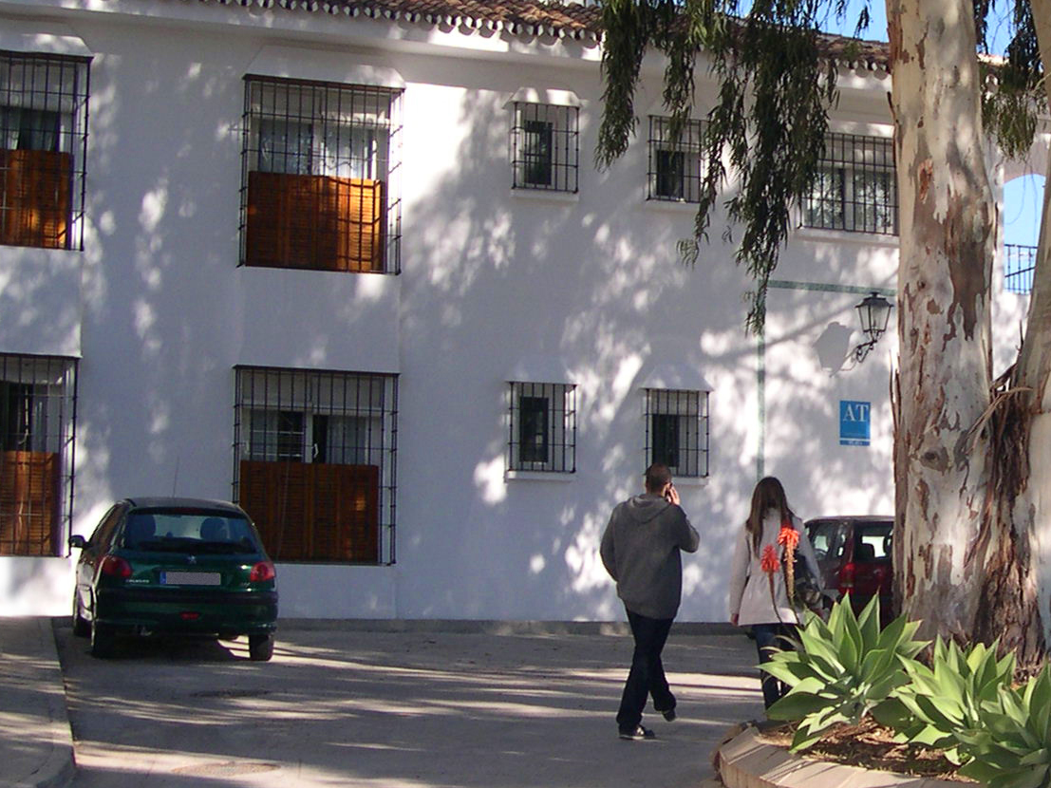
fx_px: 2368
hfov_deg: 24.3
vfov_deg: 18.9
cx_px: 965
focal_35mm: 78
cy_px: 383
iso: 100
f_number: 7.6
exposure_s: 1/101
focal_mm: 8
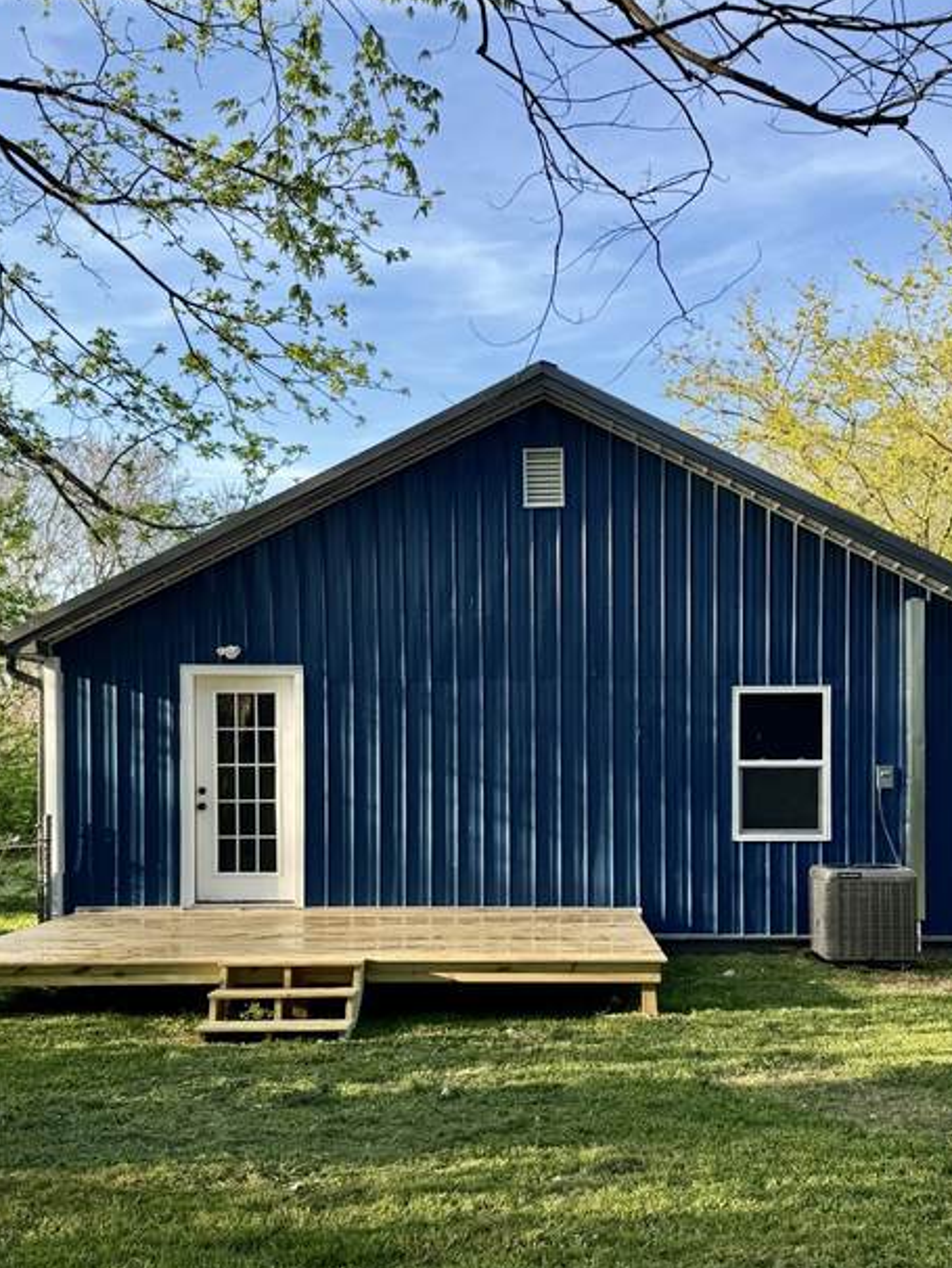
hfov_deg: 37.7
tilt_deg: -0.8
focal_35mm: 38
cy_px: 776
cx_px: 529
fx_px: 1392
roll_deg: +0.1
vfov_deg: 48.6
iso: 80
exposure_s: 1/1314
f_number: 1.78
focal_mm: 6.76
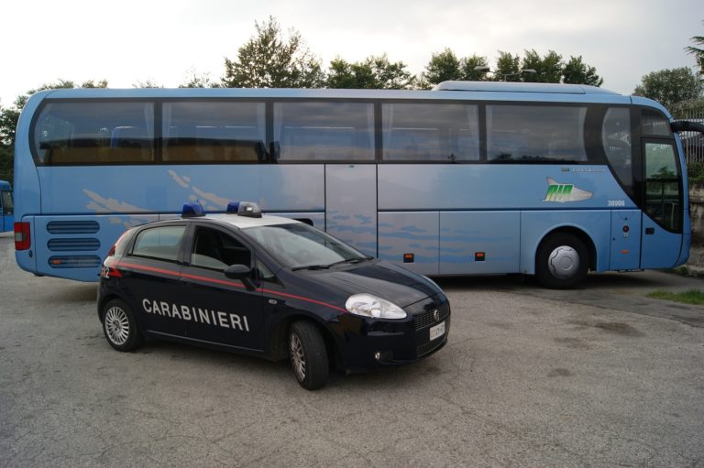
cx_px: 352
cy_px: 234
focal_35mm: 27
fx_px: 528
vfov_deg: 47.9
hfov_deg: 67.4
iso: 100
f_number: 8
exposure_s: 1/60
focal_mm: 18
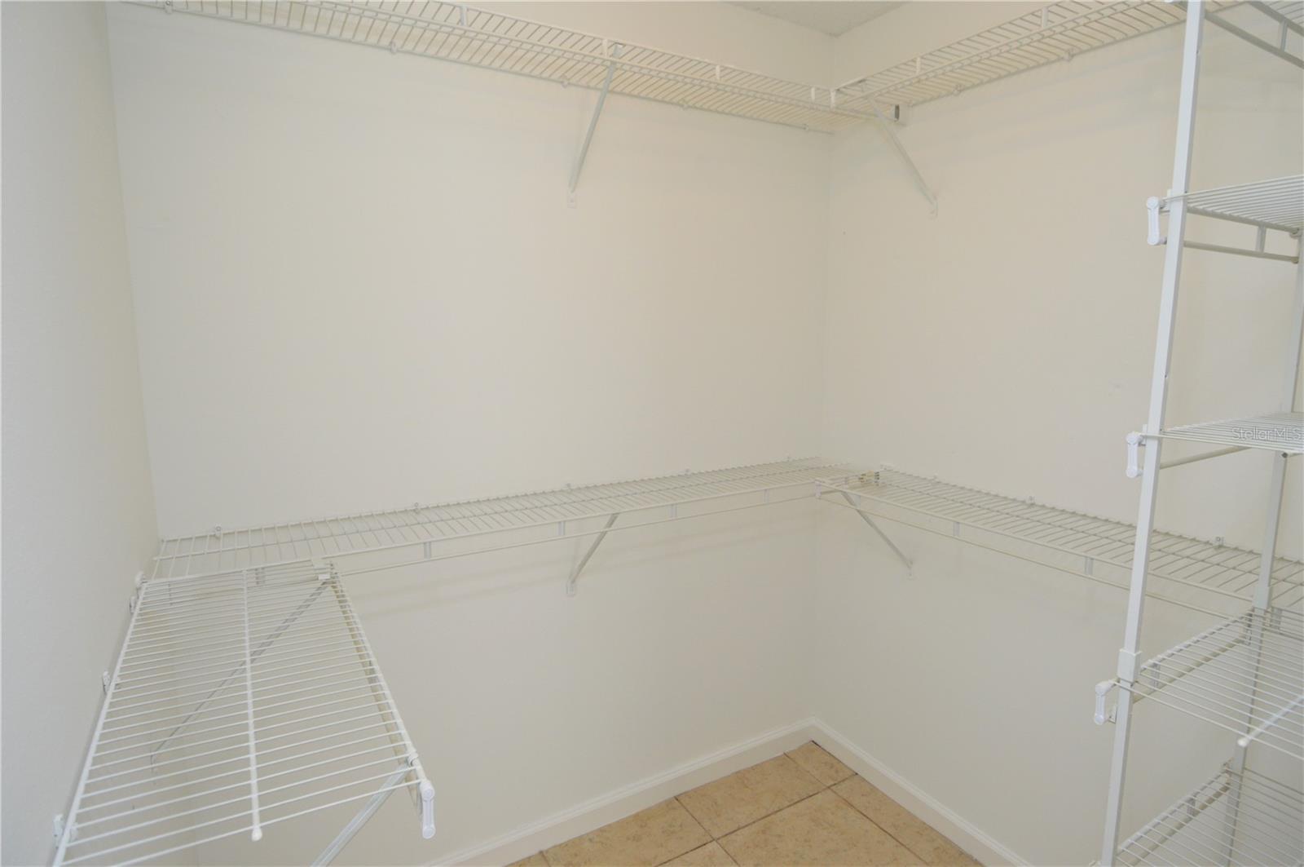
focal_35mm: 18
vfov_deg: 67.3
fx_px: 651
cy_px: 434
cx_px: 652
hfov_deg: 90.1
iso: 450
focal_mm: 12
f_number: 4
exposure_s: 1/60
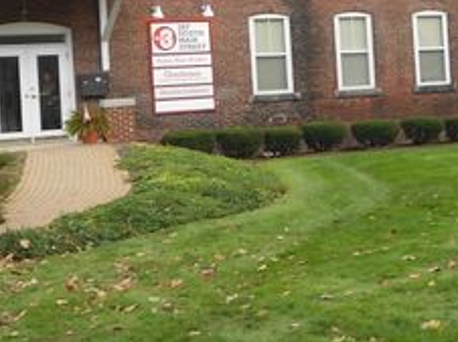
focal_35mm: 77
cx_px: 316
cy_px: 95
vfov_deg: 19.0
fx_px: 1018
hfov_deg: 25.2
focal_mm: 5.1
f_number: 3.4
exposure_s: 1/60
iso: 80
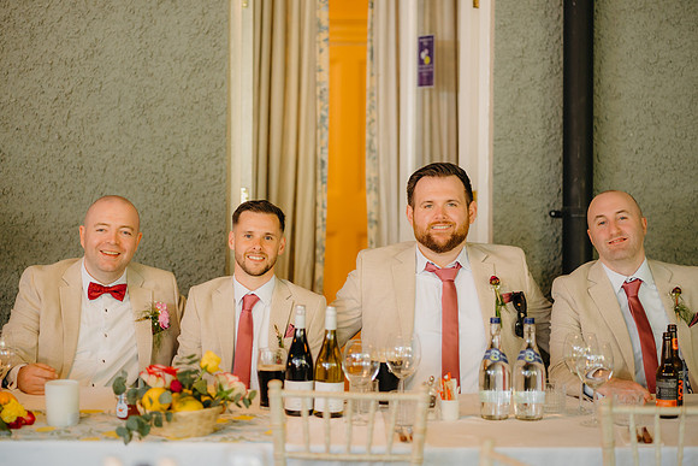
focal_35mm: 85
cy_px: 233
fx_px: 1648
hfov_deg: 23.9
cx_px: 349
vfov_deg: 16.1
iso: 800
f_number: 2
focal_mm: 85
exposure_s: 1/200
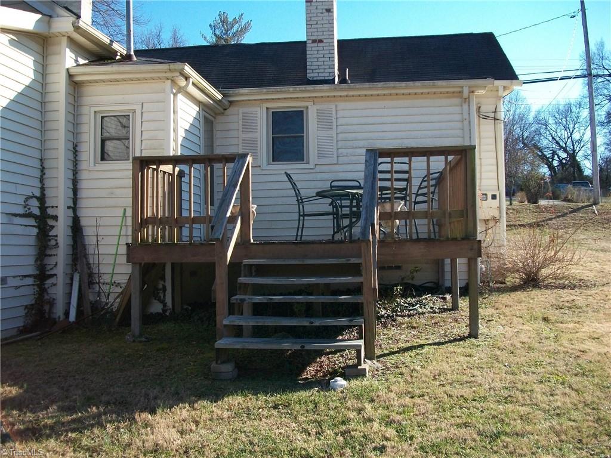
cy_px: 229
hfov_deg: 56.8
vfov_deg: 44.2
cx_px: 306
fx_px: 565
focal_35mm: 32
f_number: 2.9
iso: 80
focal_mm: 5.7
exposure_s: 1/640
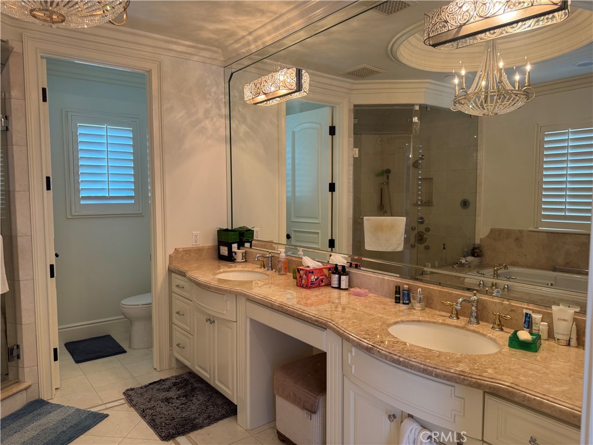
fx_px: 411
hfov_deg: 71.6
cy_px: 222
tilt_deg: -2.8
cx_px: 296
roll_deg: +1.1
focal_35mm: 24
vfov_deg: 56.8
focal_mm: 6.76
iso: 125
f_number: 1.78
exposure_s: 1/60
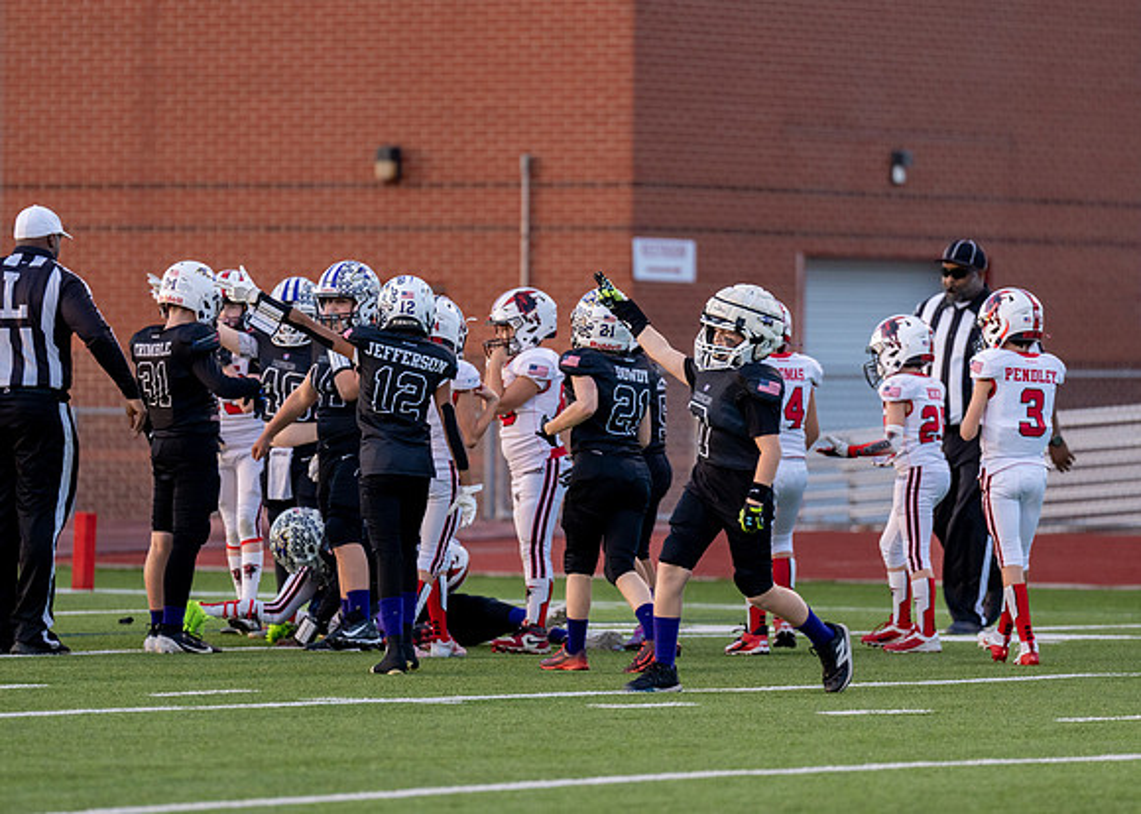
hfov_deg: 6.2
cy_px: 384
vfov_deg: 4.4
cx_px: 587
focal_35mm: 325
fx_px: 10529
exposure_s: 1/1250
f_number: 2.8
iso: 500
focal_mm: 200
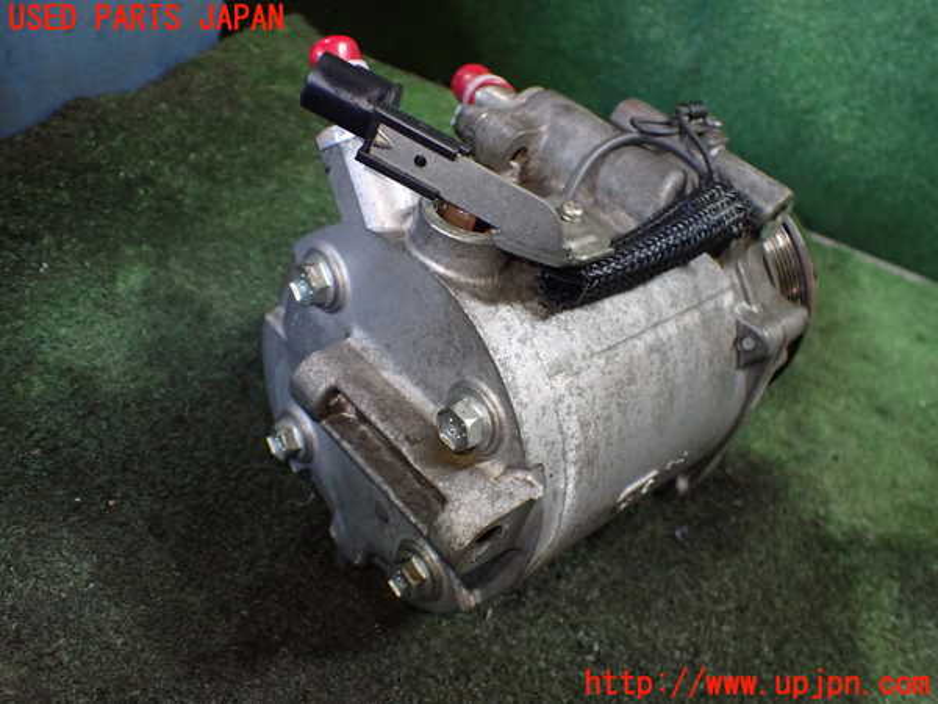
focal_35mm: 30
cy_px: 352
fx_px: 813
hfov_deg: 60.0
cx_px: 469
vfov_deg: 46.8
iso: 800
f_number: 2.3
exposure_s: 1/100
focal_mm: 5.4
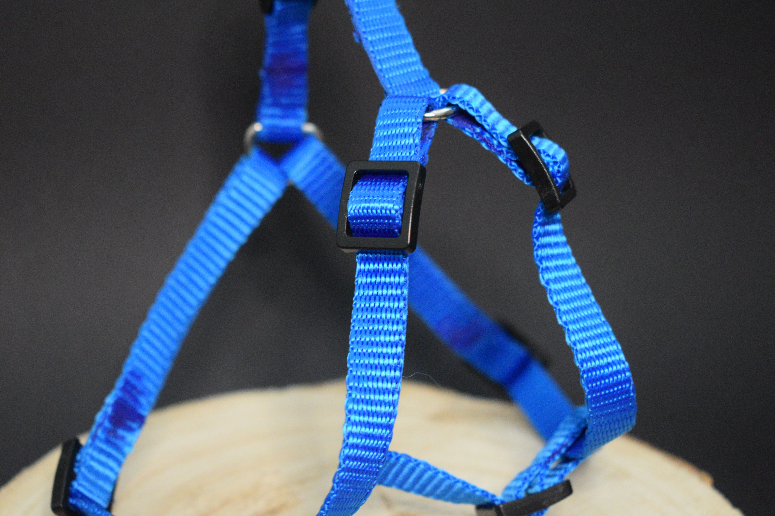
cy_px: 258
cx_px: 388
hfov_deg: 28.1
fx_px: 1550
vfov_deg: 18.9
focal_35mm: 72
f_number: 5.3
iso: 3200
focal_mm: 48
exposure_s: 1/60
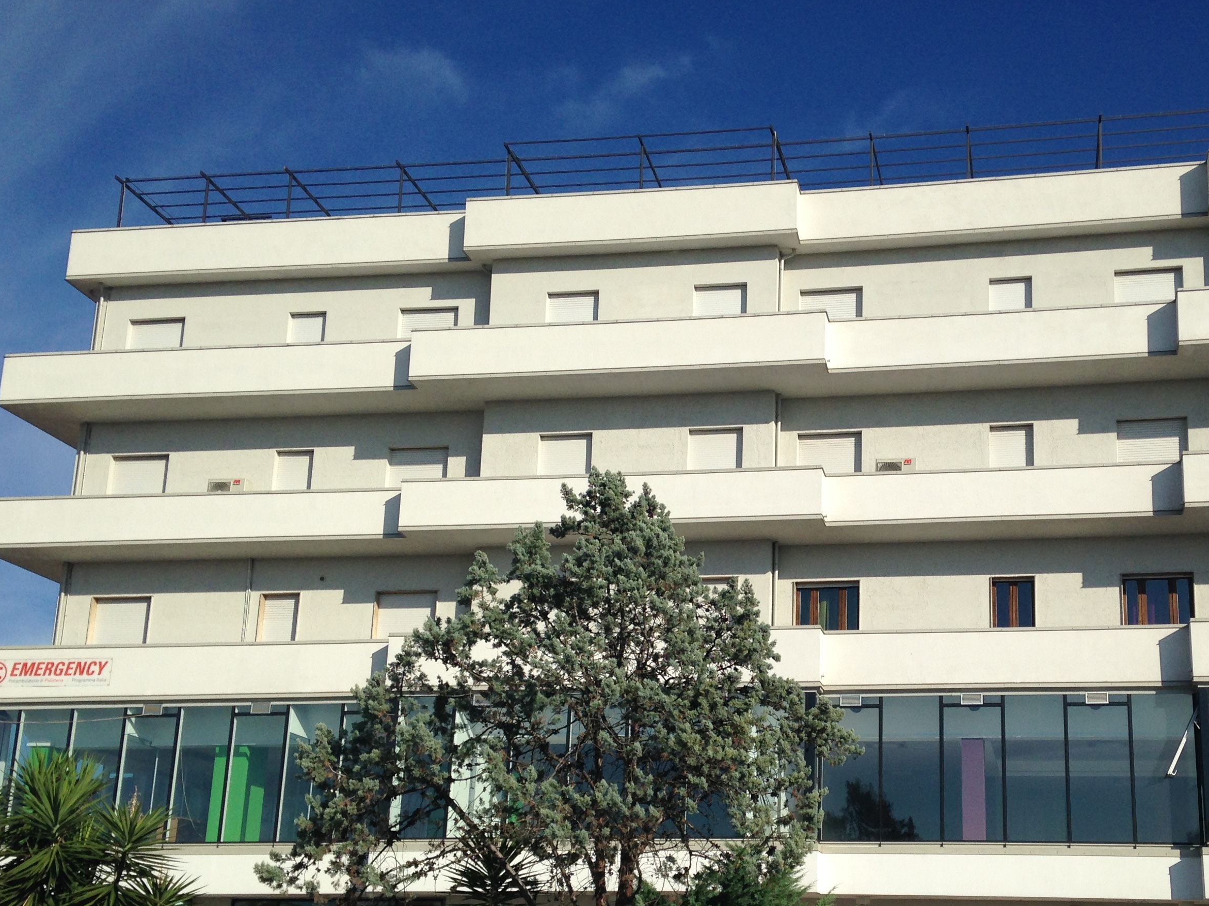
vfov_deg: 31.2
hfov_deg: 40.8
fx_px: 1606
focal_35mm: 46
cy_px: 627
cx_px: 799
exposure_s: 1/2857
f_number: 2.4
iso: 50
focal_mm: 4.12
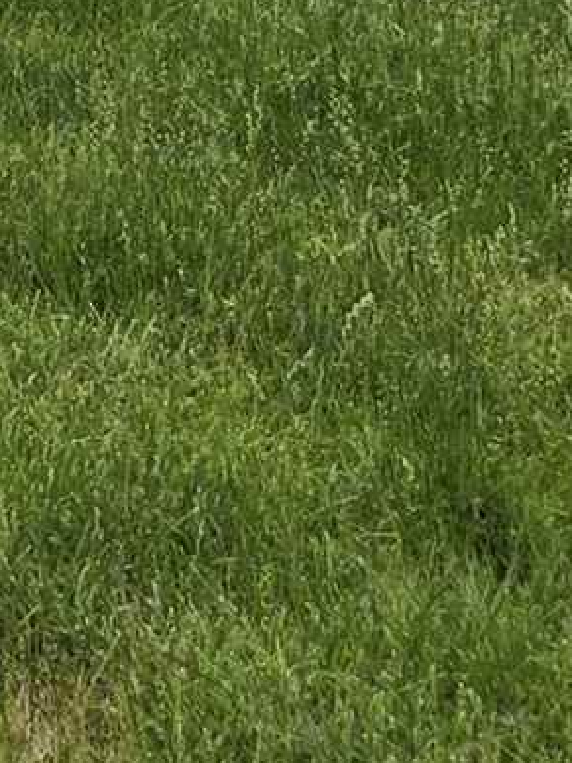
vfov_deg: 9.5
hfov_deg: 7.1
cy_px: -1144
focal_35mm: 182
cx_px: -1264
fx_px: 4010
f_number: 1.8
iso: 25
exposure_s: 1/1465
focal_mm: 5.4
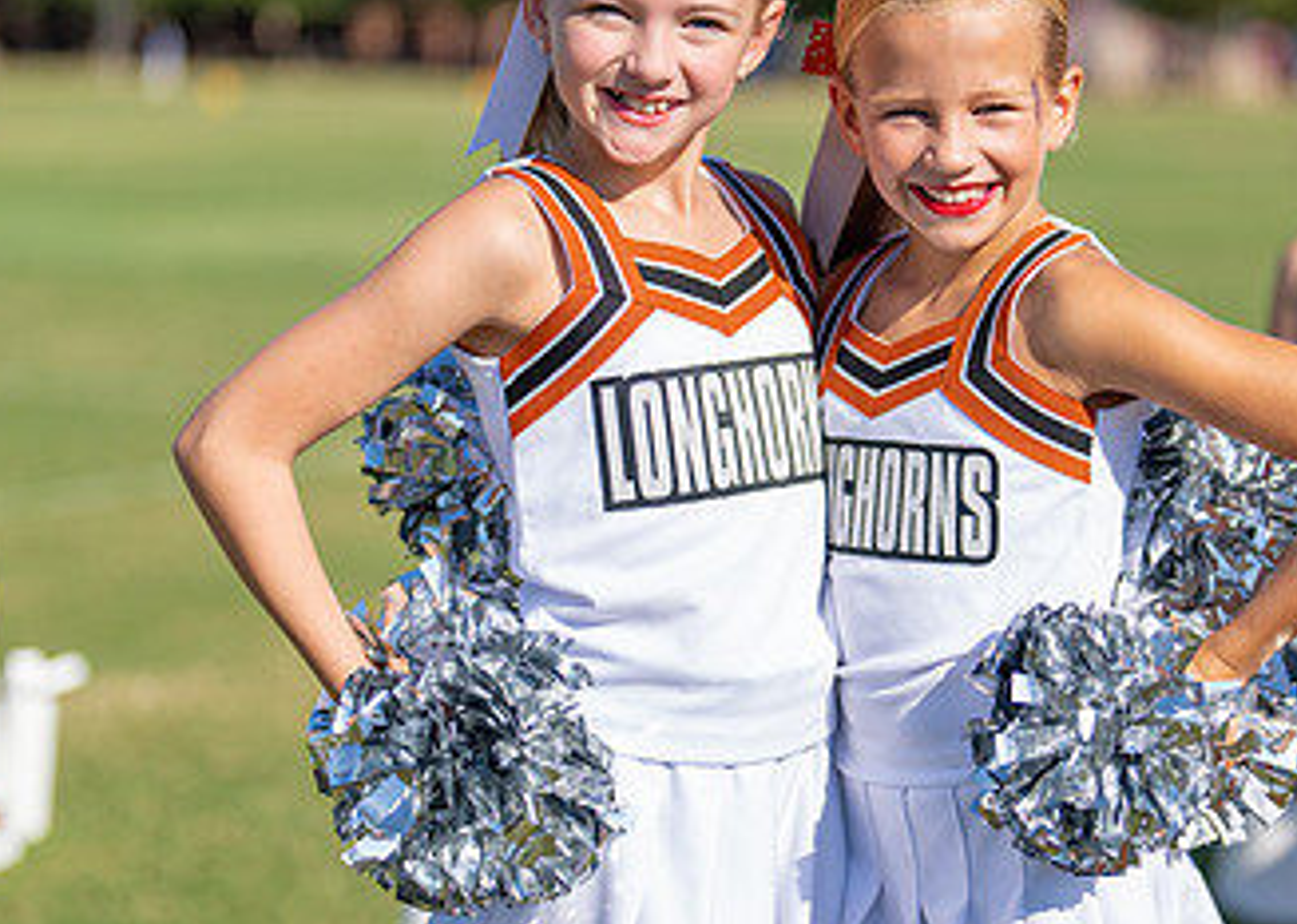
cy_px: 452
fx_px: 3423
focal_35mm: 93
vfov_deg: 15.4
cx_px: 873
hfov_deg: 21.4
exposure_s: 1/8000
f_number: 1.2
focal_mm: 50
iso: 100
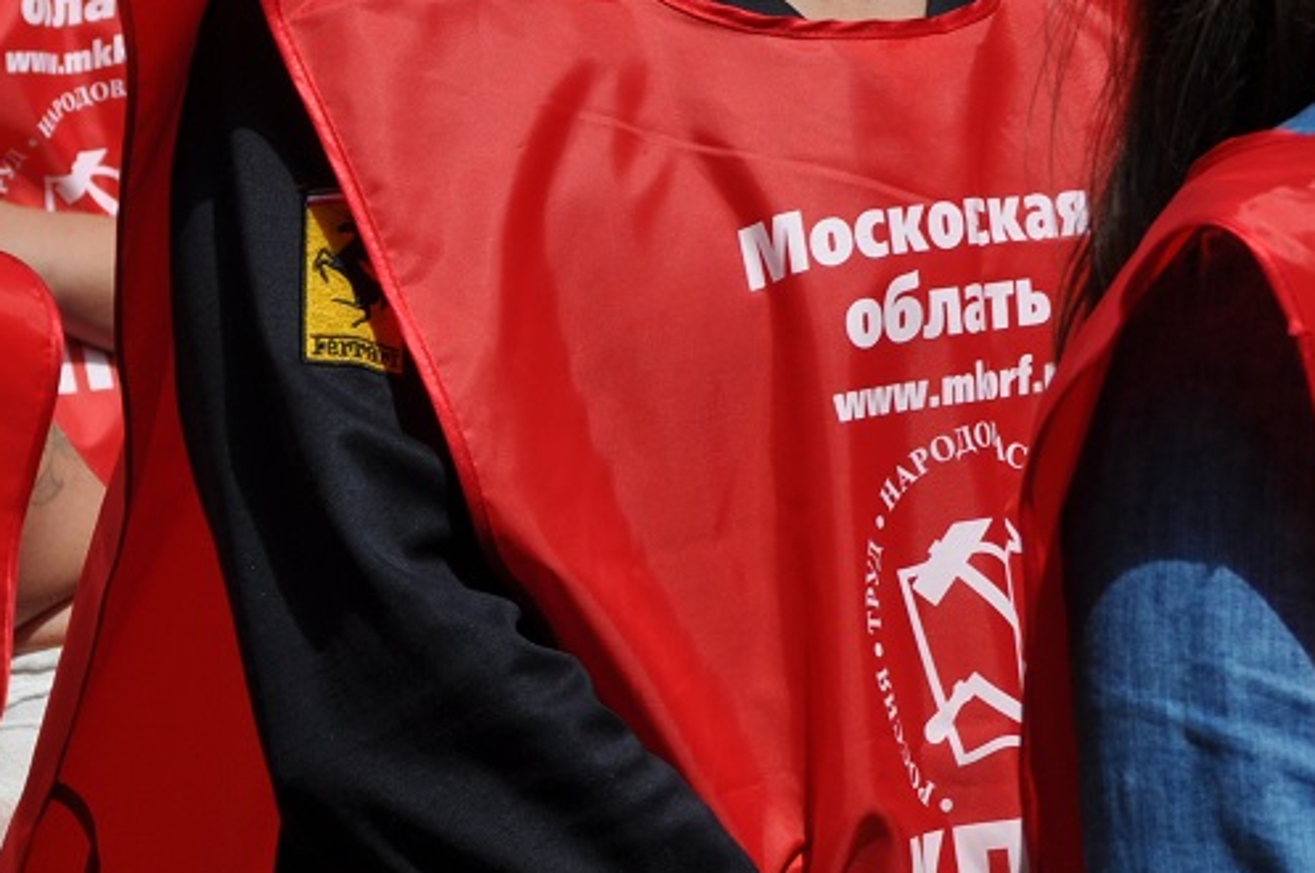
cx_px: 843
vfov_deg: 4.7
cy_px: -202
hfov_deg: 7.1
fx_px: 10626
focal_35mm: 291
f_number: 11
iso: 200
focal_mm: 75
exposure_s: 1/500
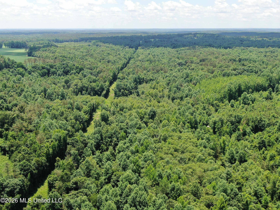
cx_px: 140
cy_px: 105
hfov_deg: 43.9
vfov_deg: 33.6
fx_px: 348
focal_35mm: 43
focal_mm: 7.39
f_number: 3.6
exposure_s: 1/400
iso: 100
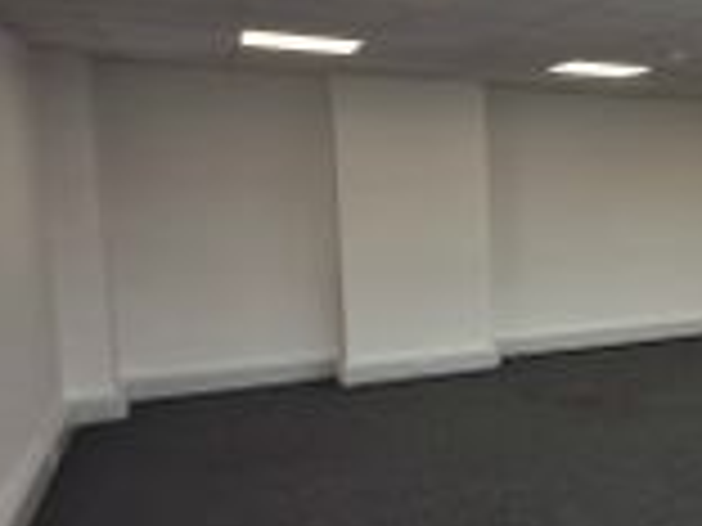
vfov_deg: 35.1
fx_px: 831
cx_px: 819
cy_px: 265
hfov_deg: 36.6
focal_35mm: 41
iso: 40
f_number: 2.2
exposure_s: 1/115
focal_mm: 1.64
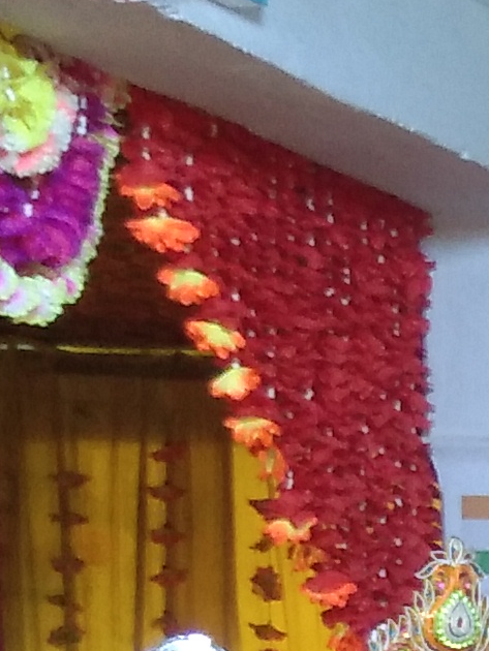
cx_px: 1439
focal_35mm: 198
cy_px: 938
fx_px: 3727
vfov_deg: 9.7
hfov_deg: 6.8
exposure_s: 1/33
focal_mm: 3.65
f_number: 2.2
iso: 236
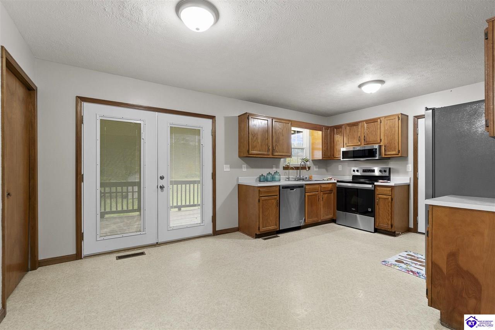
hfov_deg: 100.4
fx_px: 206
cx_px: 248
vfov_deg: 77.3
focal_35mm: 15
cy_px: 165
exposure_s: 1/3
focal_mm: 10
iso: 400
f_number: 8
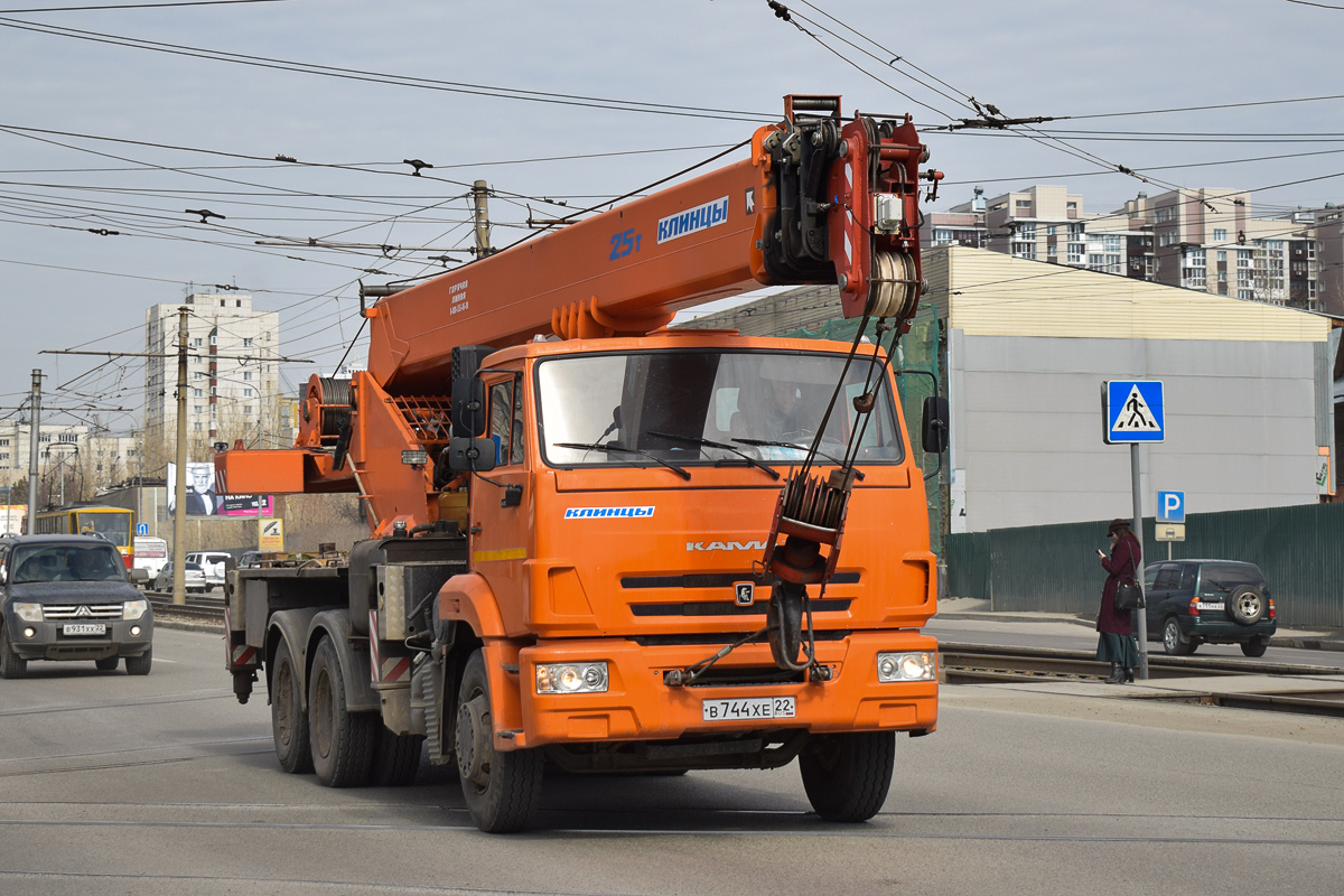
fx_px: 2352
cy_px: 448
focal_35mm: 63
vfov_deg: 21.6
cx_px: 672
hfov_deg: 31.9
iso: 200
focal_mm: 42
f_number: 5
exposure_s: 1/1000
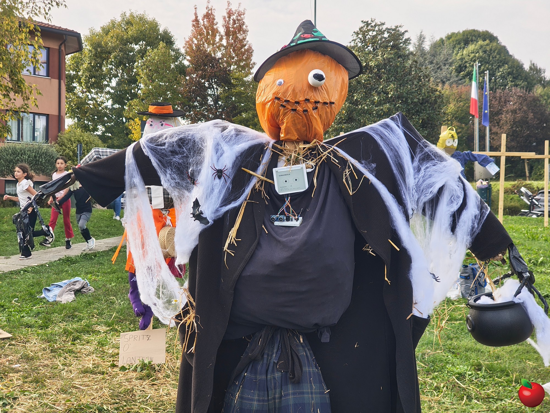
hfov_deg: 38.2
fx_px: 794
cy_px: 206
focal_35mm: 50
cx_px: 275
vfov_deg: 29.1
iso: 50
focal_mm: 7.1
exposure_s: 1/188
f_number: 2
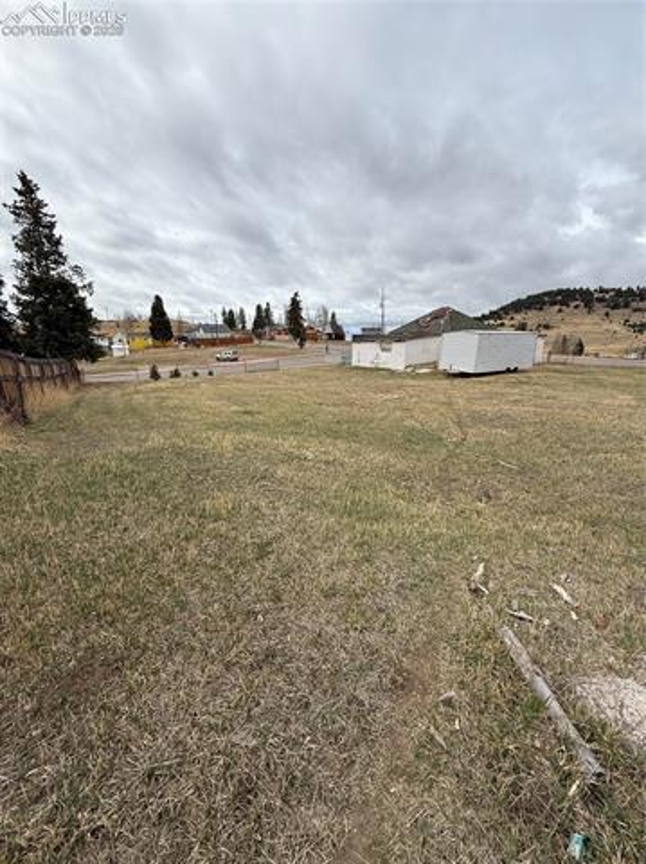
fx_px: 349
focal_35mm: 14
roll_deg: +0.6
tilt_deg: -13.0
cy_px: 432
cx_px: 323
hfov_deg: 85.6
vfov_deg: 102.1
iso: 50
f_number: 2.2
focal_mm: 2.22
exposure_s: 1/2410
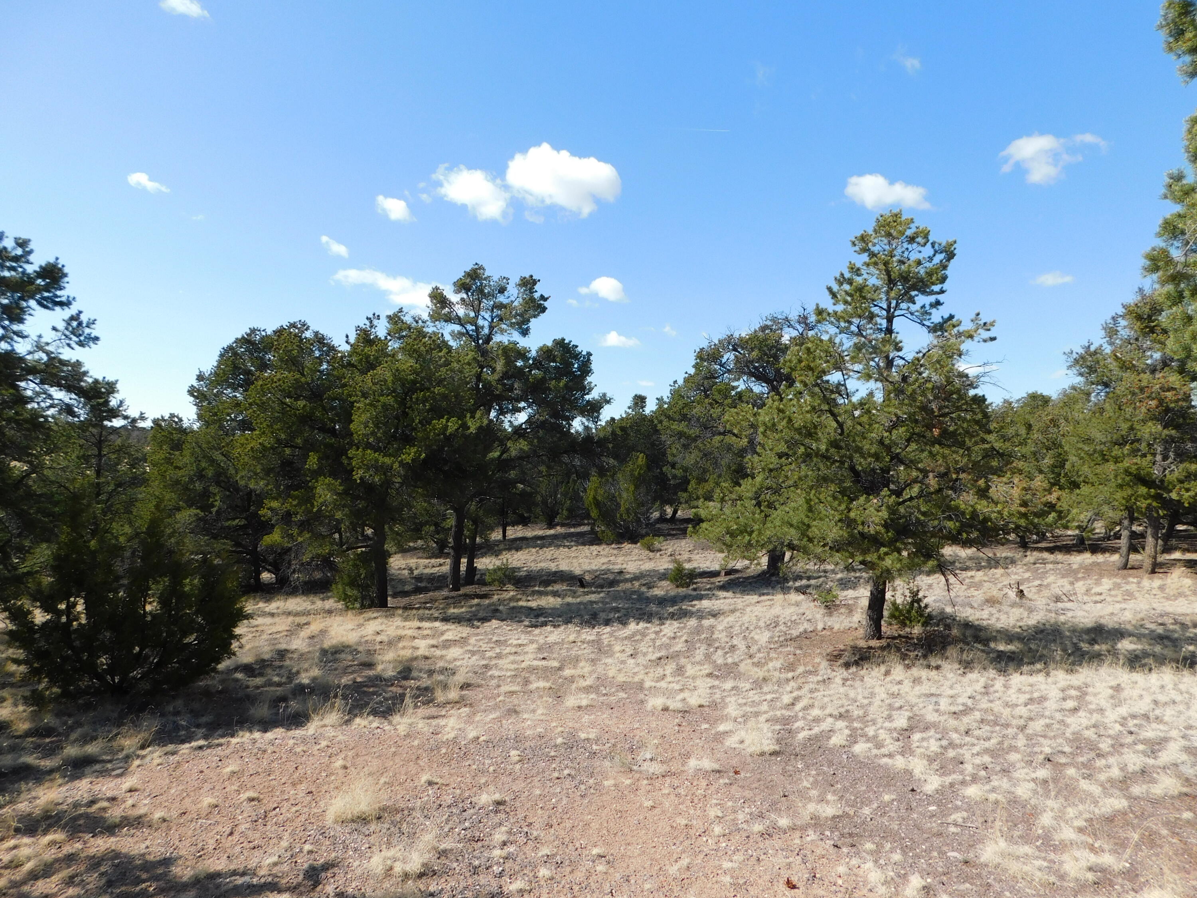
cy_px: 449
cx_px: 598
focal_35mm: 23
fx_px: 795
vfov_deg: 58.9
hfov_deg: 73.9
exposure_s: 1/1000
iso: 125
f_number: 3
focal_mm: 4
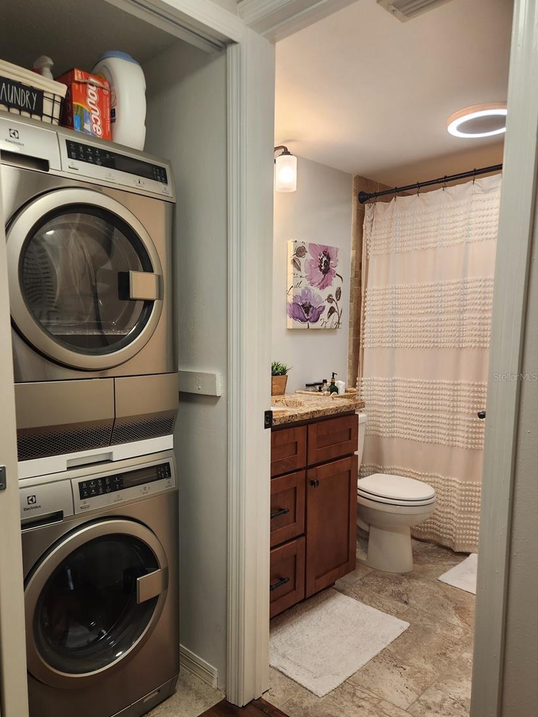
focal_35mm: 25
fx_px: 518
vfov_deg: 69.3
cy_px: 377
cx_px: 247
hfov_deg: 54.8
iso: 100
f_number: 1.8
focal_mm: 5.4
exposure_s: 1/120
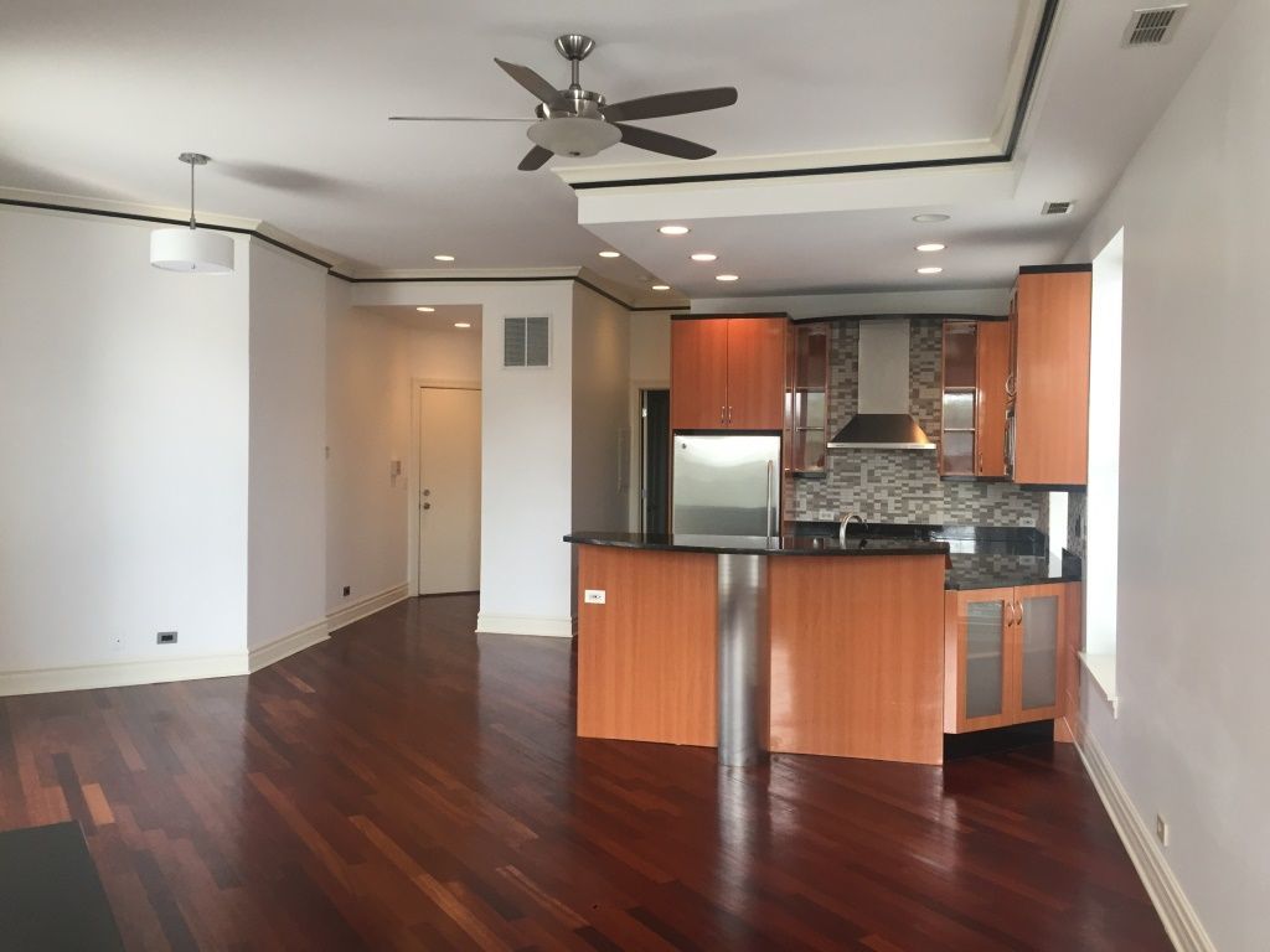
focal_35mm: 29
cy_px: 476
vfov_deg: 48.2
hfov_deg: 61.7
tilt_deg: -1.8
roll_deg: -1.8
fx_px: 1064
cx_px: 635
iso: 40
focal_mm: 4.15
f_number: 2.2
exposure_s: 1/30
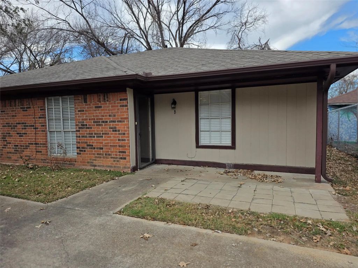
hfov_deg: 73.9
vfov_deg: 58.9
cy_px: 134
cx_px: 179
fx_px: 238
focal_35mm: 23
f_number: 1.7
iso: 80
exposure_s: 1/1732
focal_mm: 6.25
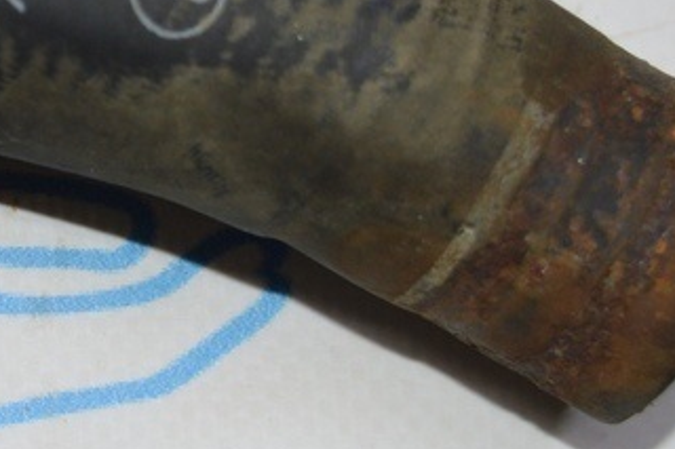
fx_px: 2785
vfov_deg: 9.2
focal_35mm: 149
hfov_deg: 13.5
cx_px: -97
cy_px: 168
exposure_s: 1/125
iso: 360
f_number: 4.2
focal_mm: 31
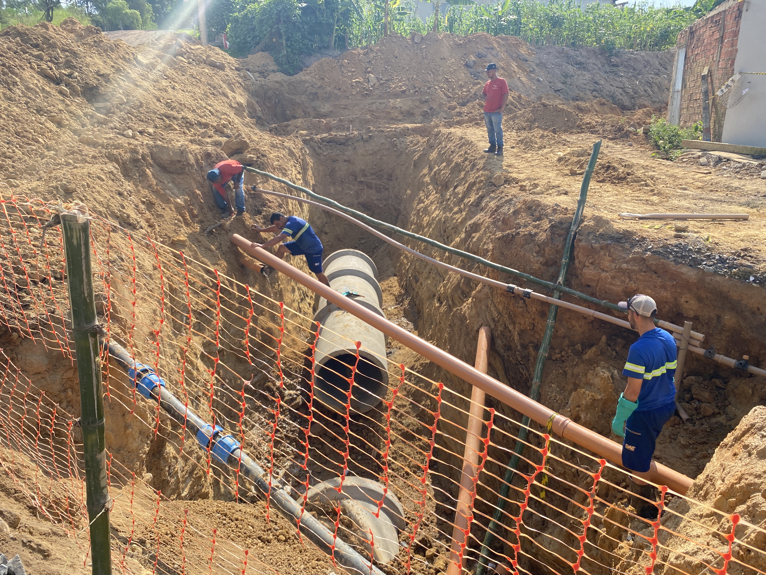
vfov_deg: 53.1
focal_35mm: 26
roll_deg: +0.1
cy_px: 288
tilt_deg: -14.8
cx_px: 383
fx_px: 575
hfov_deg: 67.3
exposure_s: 1/1193
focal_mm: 4.25
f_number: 1.8
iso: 32
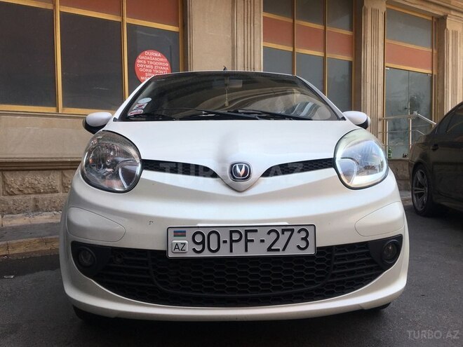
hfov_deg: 61.7
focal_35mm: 29
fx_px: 388
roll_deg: +0.1
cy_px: 174
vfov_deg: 48.2
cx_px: 232
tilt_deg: -1.5
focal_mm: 4.15
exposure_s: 1/493
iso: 25
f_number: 2.2
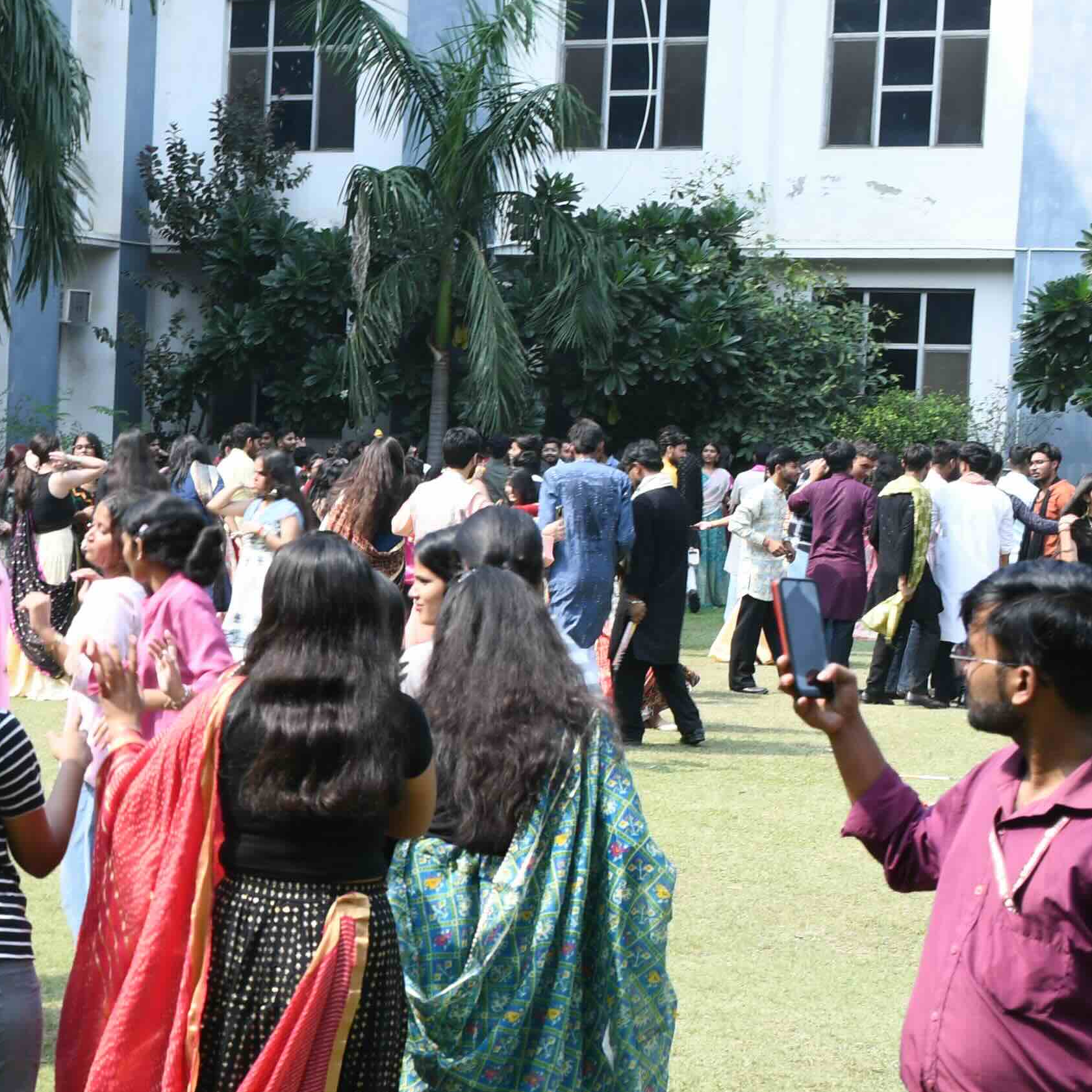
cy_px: 644
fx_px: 3391
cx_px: -167
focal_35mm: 95
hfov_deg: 17.6
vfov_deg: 18.3
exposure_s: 1/100
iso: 125
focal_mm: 30
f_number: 7.1
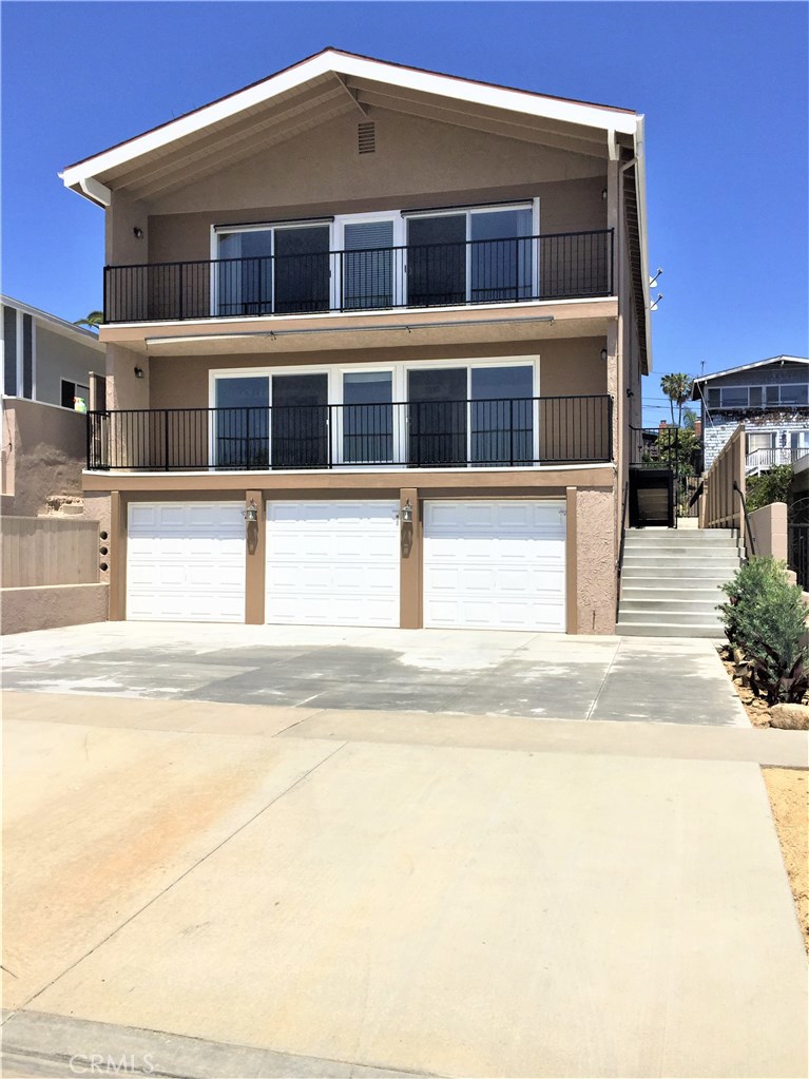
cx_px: 404
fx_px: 904
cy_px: 540
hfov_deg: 48.2
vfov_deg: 61.7
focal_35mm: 29
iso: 32
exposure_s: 1/3968
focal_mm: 4.15
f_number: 2.2
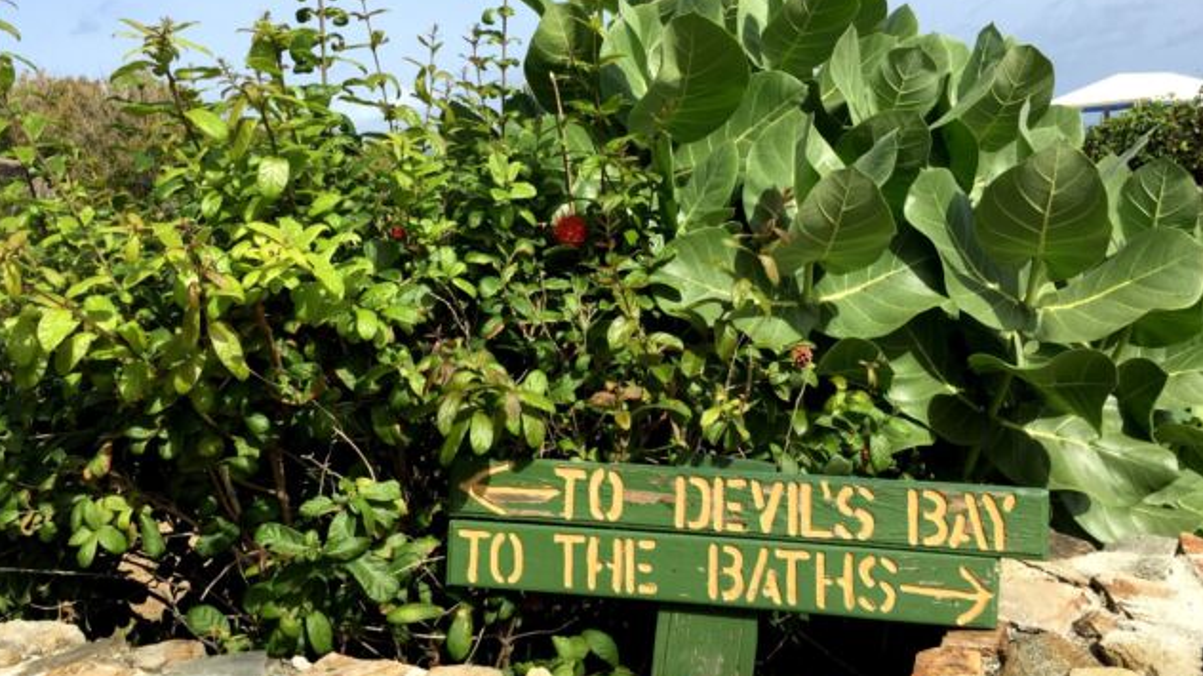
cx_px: 600
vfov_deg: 36.6
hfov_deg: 61.0
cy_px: 339
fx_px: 1020
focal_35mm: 32
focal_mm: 4.15
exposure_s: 1/1799
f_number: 2.2
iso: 32
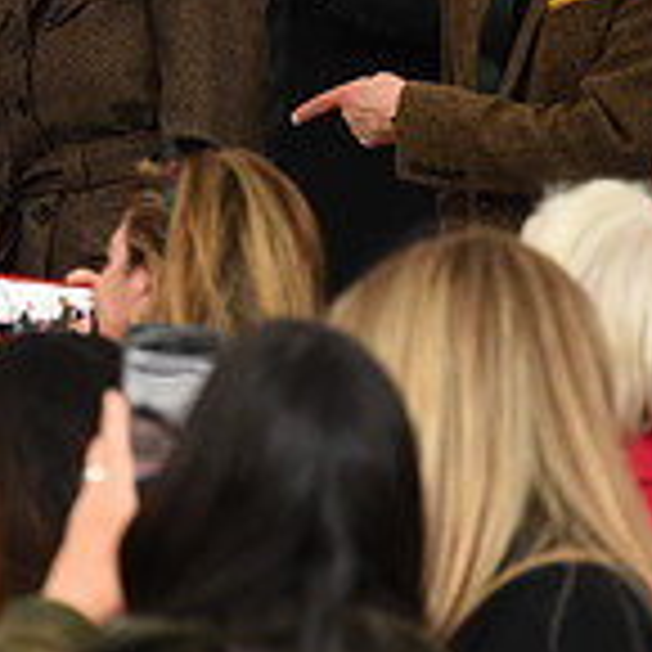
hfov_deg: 3.2
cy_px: -162
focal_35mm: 543
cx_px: -576
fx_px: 11571
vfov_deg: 3.2
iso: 3200
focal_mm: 160
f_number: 5.6
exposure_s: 1/1000
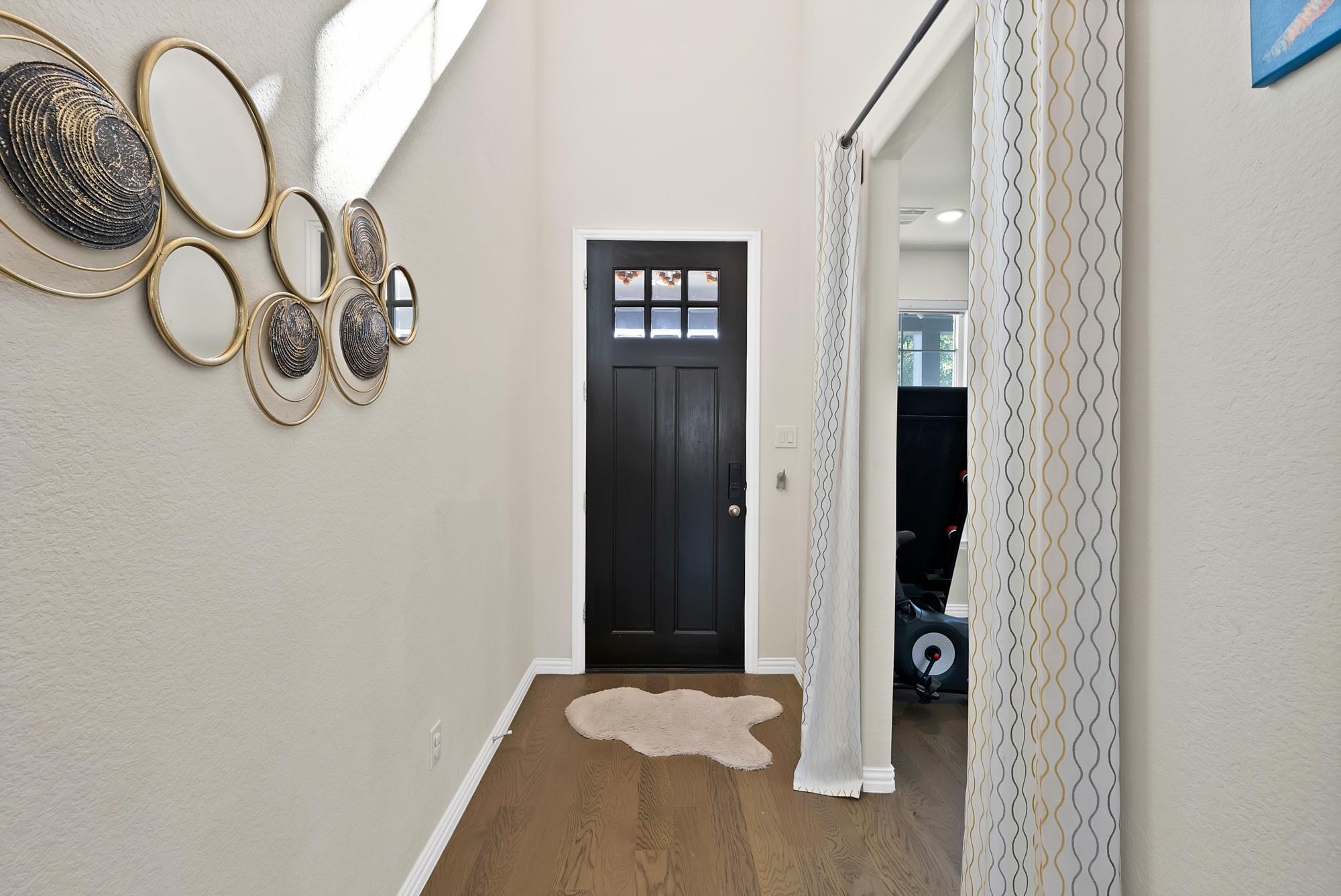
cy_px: 448
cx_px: 670
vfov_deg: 77.4
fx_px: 559
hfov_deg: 100.4
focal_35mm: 15
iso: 640
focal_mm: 15
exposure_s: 1/5
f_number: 9
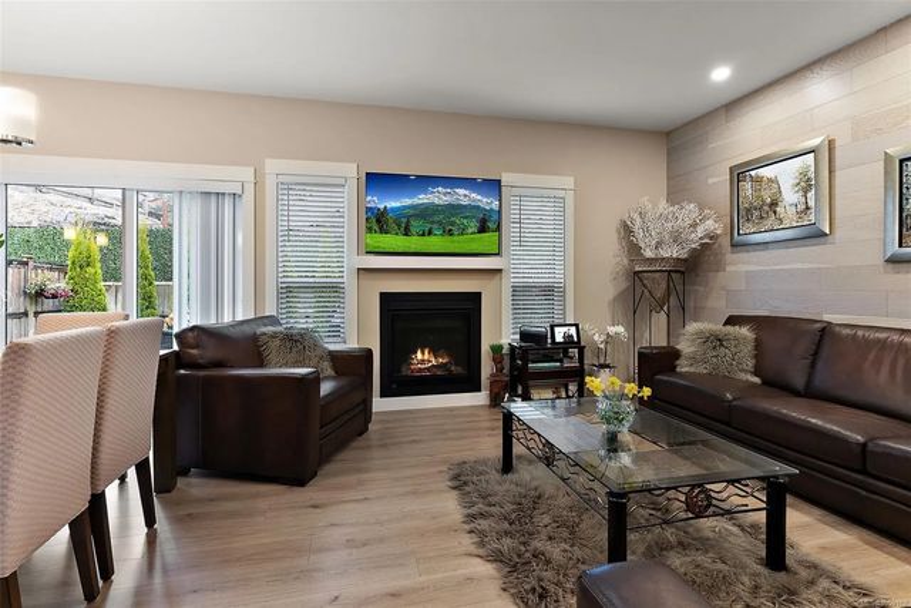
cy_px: 304
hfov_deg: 93.3
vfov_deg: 70.5
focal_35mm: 17
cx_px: 456
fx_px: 430
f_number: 9
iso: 640
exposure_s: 1/4
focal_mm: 17
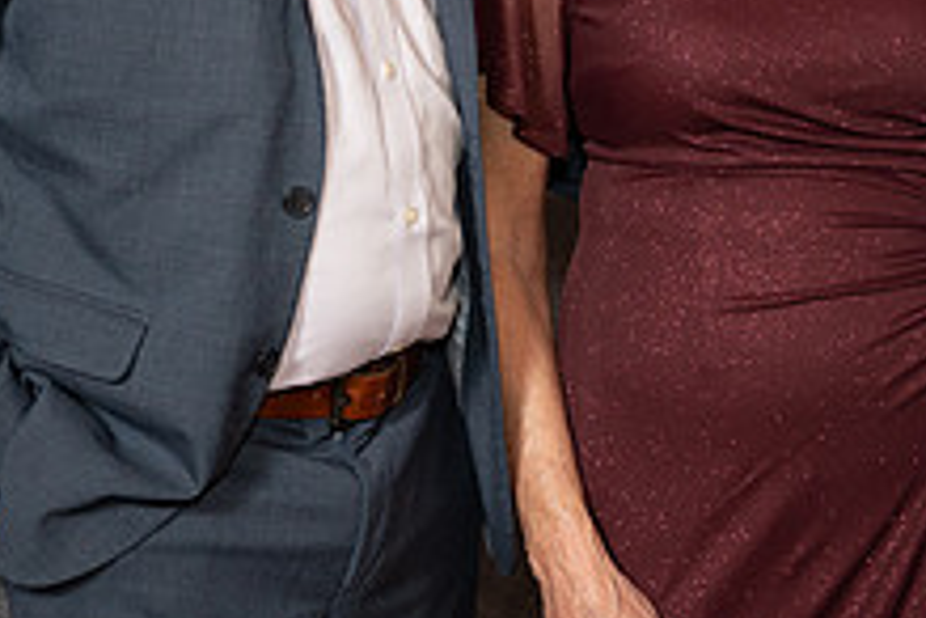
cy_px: -28
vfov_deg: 11.3
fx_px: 3086
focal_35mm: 120
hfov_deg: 17.0
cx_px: 664
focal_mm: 45.3
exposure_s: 1/160
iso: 1000
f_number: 2.8
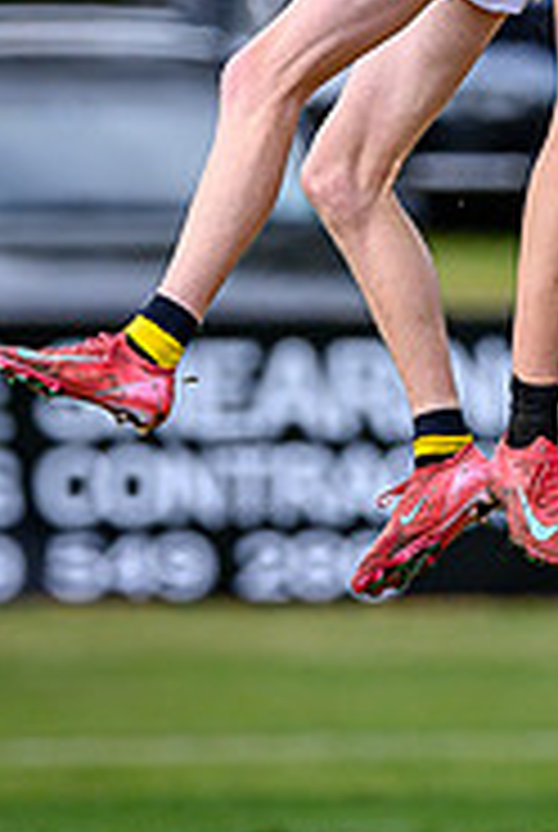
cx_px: 454
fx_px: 55866
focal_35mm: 2412
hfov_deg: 0.6
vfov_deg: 0.9
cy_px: -180
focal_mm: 500
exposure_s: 1/1600
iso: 280
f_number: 4
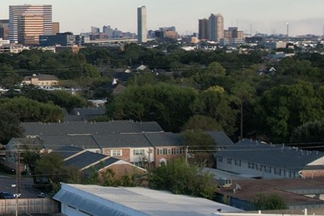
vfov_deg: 11.1
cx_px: -133
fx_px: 1107
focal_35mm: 123
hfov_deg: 15.6
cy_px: 39
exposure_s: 1/725
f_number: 2.8
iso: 100
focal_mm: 8.38
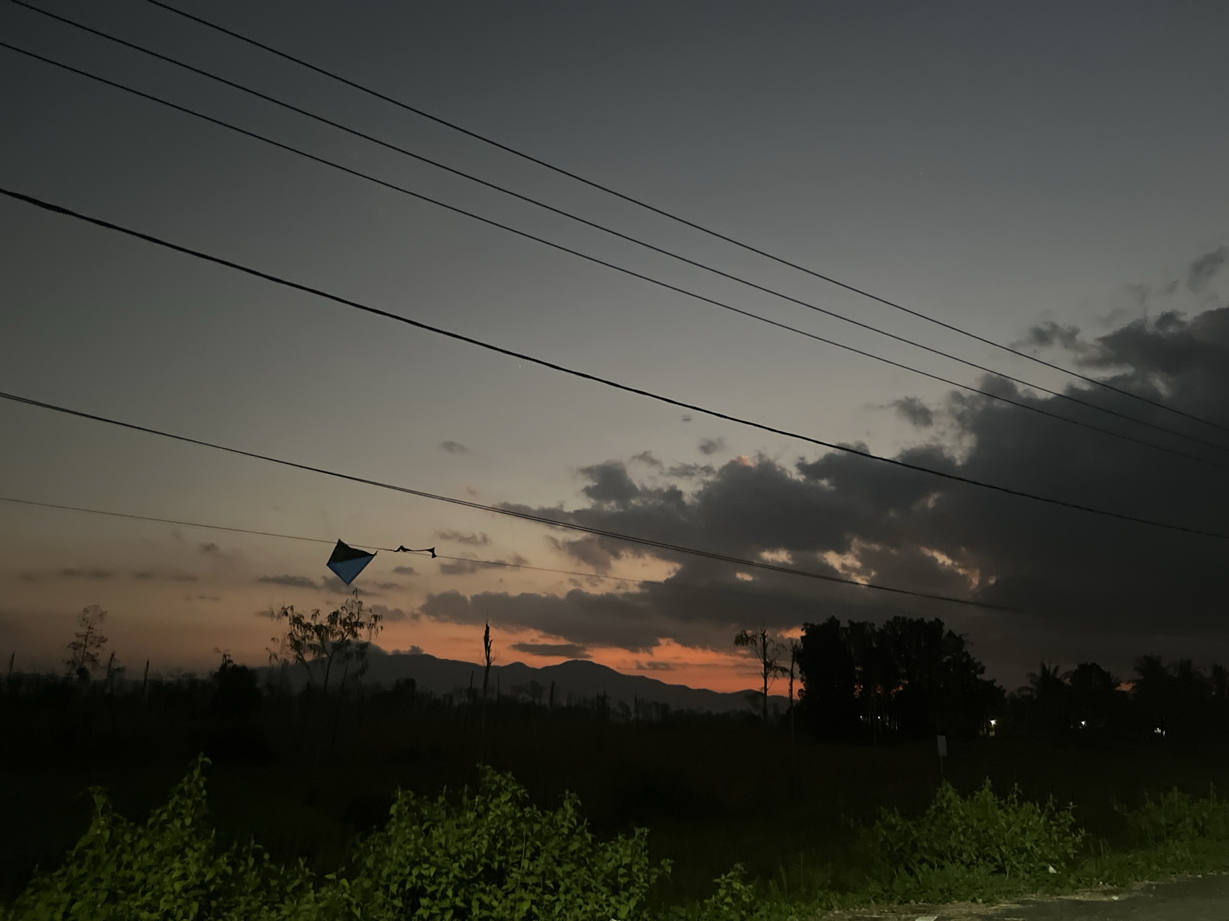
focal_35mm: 26
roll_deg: -0.9
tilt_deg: +13.3
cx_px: 614
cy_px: 460
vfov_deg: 53.1
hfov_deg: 67.3
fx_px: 923
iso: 1000
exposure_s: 1/30
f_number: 1.6
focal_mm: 5.1
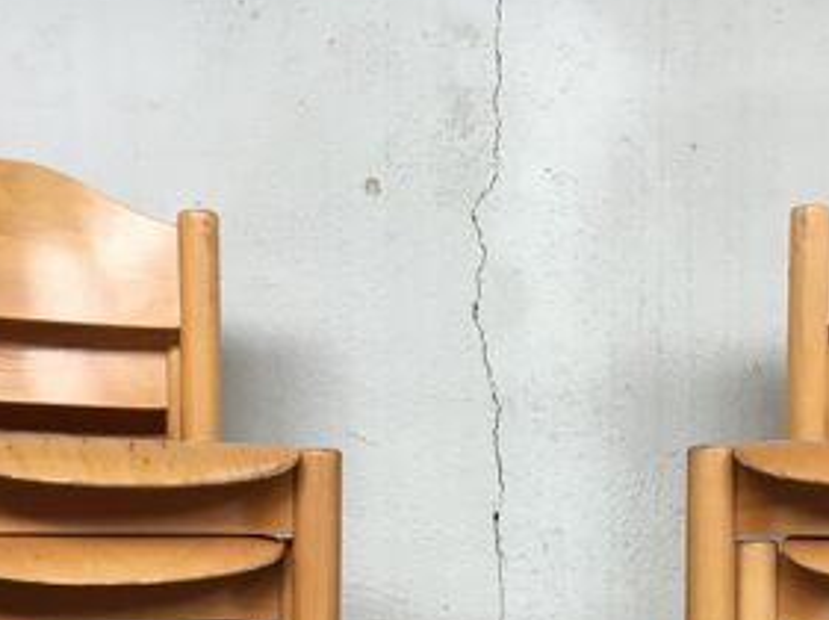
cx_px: 543
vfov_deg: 22.9
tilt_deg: -2.8
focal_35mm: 62
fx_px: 1483
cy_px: 570
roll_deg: -0.5
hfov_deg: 31.0
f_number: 2.2
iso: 80
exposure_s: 1/33
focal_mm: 4.15
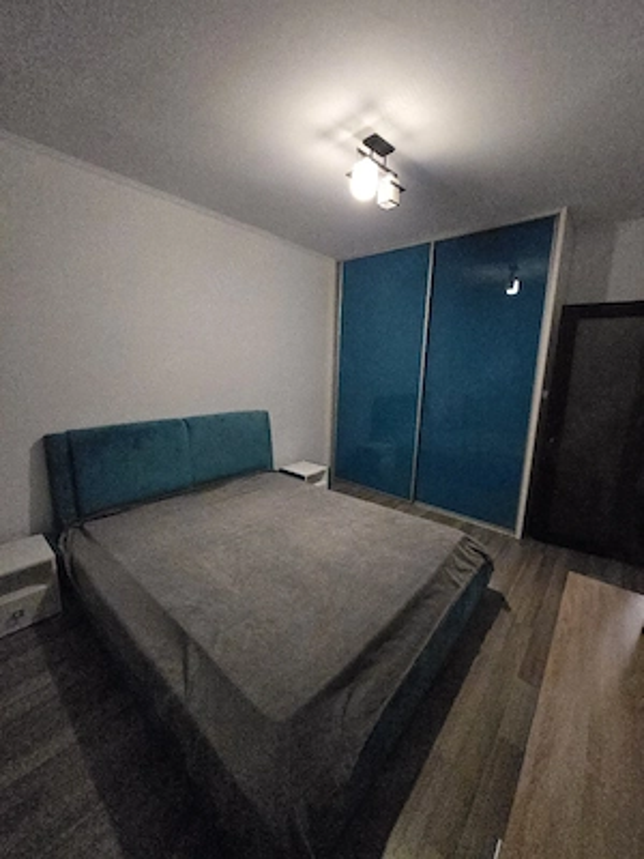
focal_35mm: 13
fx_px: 322
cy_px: 430
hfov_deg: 89.9
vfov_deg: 106.2
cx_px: 322
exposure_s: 1/50.3
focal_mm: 1.7
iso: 1600
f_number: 2.2
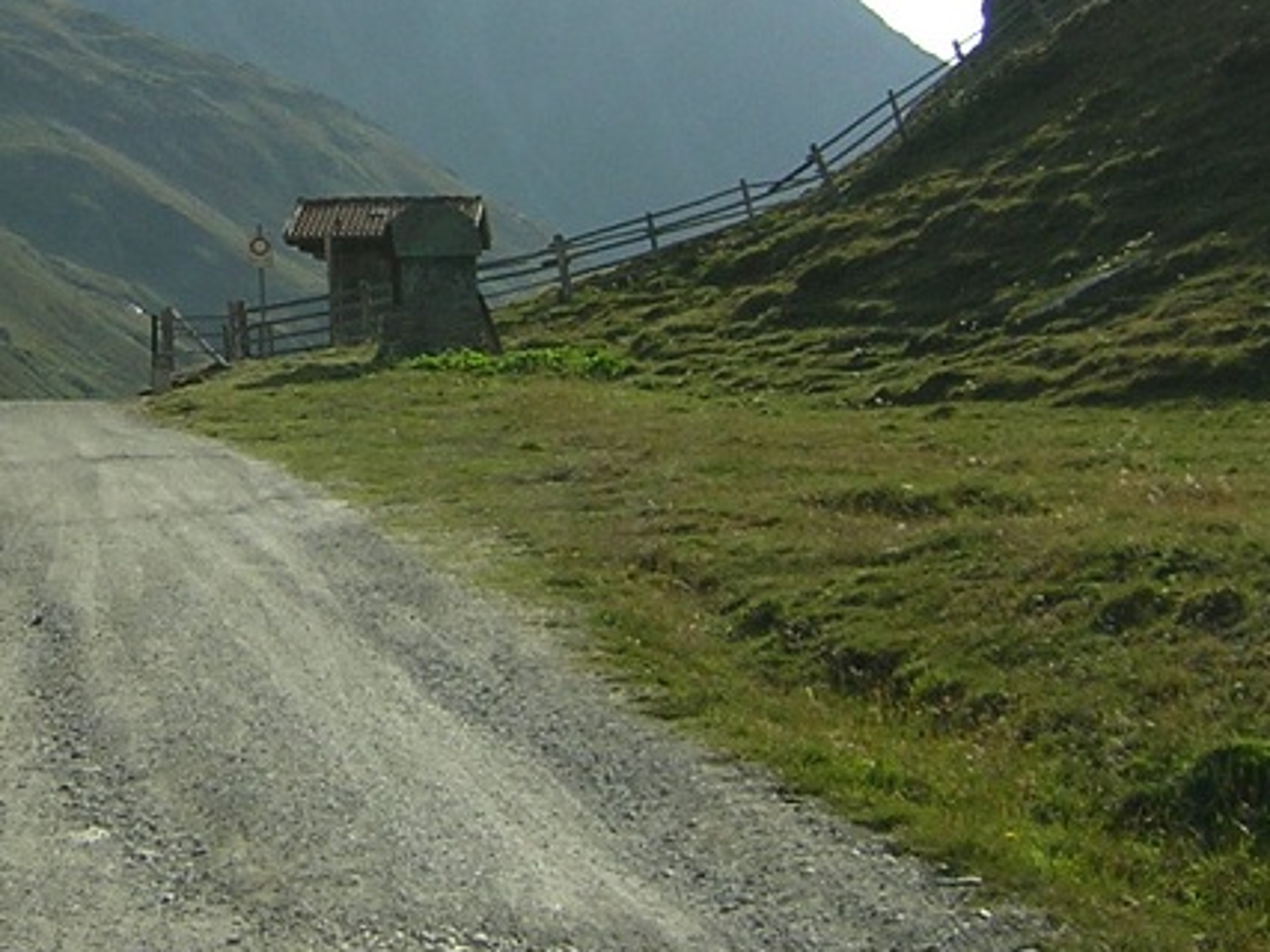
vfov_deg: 17.9
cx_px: 45
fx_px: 2971
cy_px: 54
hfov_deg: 23.3
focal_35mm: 81
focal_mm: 4.7
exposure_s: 1/447
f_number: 5.2
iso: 100
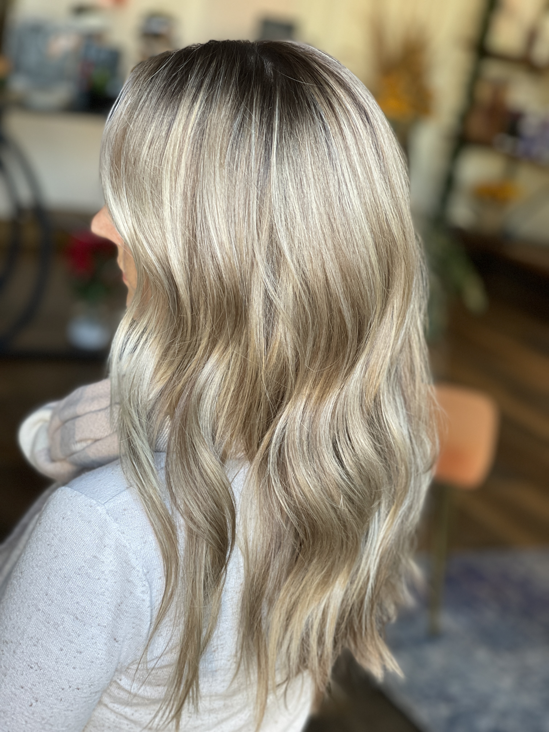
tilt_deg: -16.2
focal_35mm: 64
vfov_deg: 30.3
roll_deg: -10.5
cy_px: 366
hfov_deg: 22.9
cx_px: 274
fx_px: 1353
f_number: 2.2
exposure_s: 1/40
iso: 125
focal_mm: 7.5
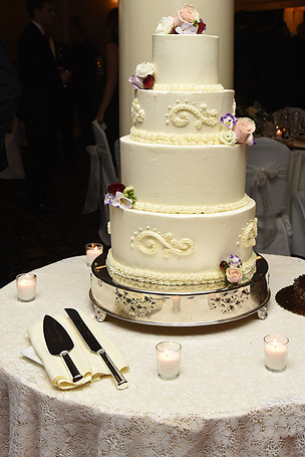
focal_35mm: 51
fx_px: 647
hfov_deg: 26.4
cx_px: 190
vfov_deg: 38.8
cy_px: 193
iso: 2500
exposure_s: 1/125
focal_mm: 40
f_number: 6.3
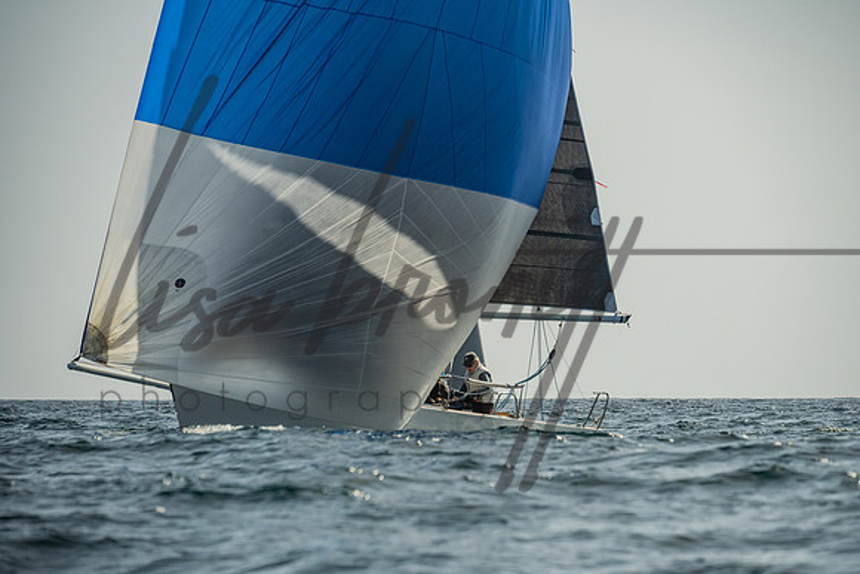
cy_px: 306
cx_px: 459
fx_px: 5425
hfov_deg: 9.1
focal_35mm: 227
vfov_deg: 6.1
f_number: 6.3
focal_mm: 200
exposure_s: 1/1600
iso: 320
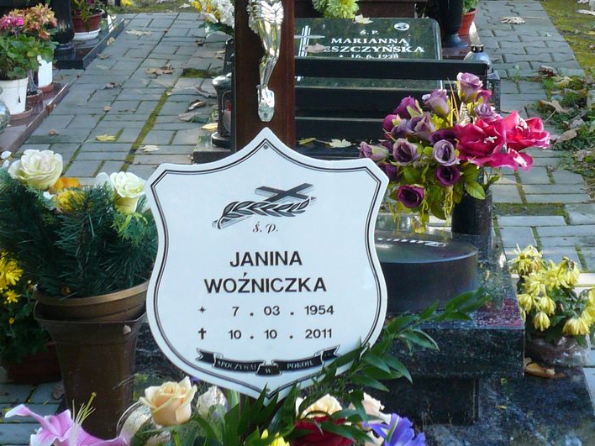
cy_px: 85
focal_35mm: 89
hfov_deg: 22.0
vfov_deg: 16.5
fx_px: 1530
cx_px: 337
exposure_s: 1/60
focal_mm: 6.9
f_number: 3.3
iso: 100
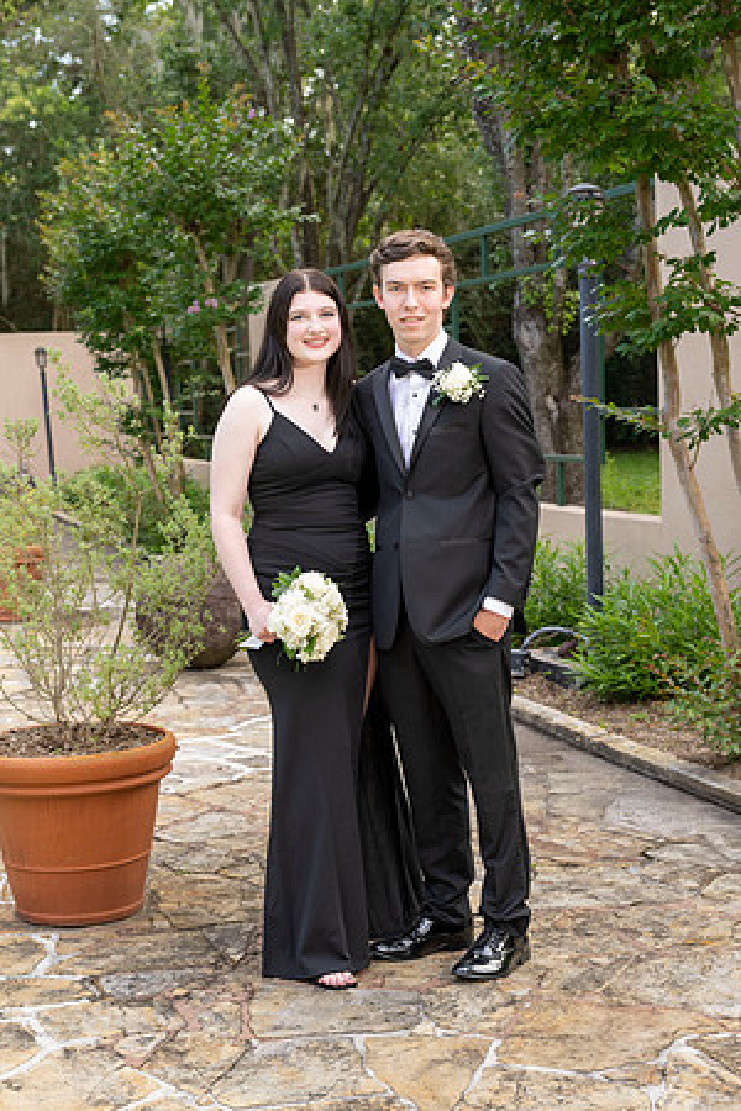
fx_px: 1698
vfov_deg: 36.2
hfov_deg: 24.6
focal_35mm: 55
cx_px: 370
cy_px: 556
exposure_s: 1/200
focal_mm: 55
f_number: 5
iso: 500
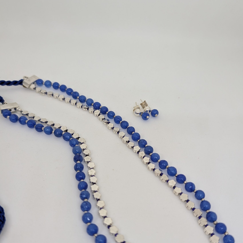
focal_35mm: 32
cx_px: 127
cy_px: 151
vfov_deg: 50.6
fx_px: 254
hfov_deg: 51.1
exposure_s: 1/78.5
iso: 59
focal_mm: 6.9
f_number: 1.68
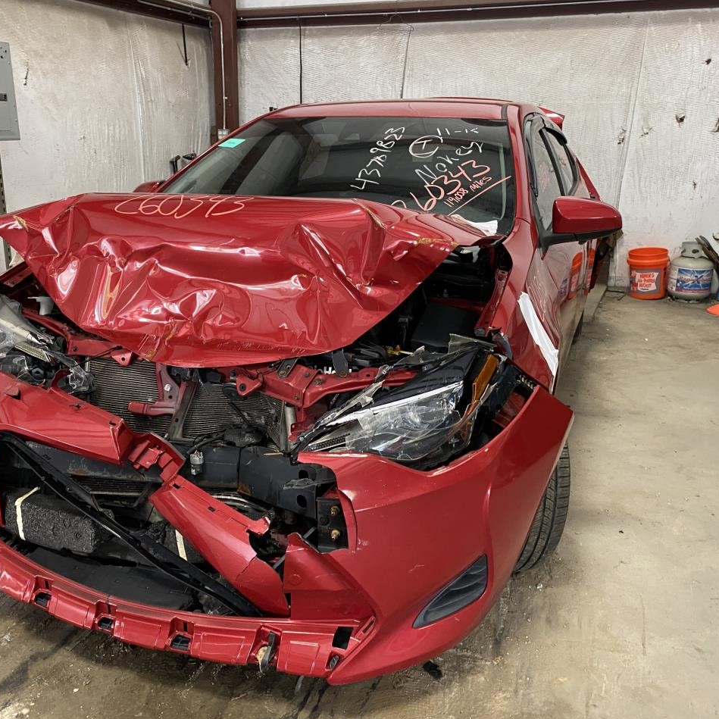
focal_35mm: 31
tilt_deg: -14.5
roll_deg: -0.1
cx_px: 333
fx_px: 728
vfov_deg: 52.5
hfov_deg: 52.5
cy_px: 363
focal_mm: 4.25
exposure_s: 1/60
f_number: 1.8
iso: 200
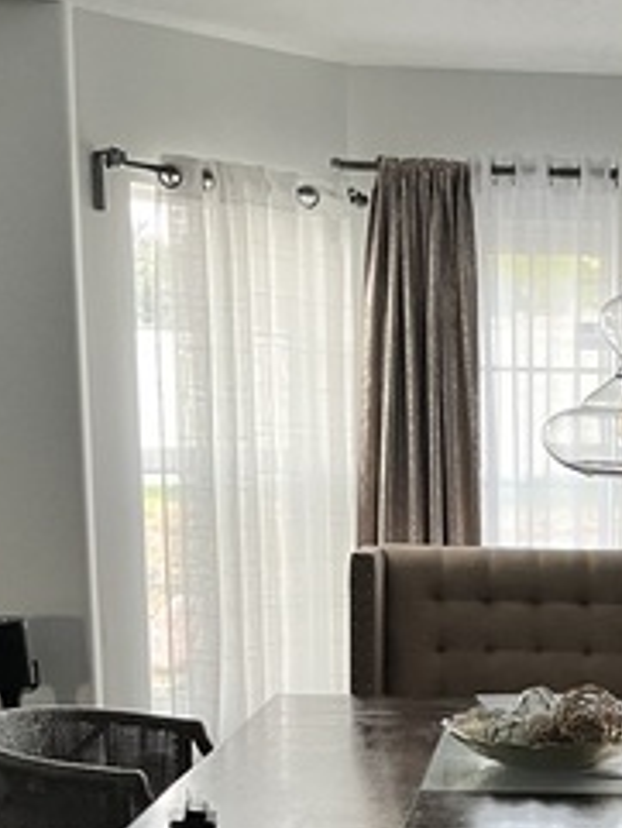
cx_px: 639
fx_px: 1723
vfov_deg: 25.9
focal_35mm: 72
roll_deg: -0.4
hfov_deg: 19.8
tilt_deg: -11.3
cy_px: 785
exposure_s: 1/54
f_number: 1.6
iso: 500
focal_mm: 5.1
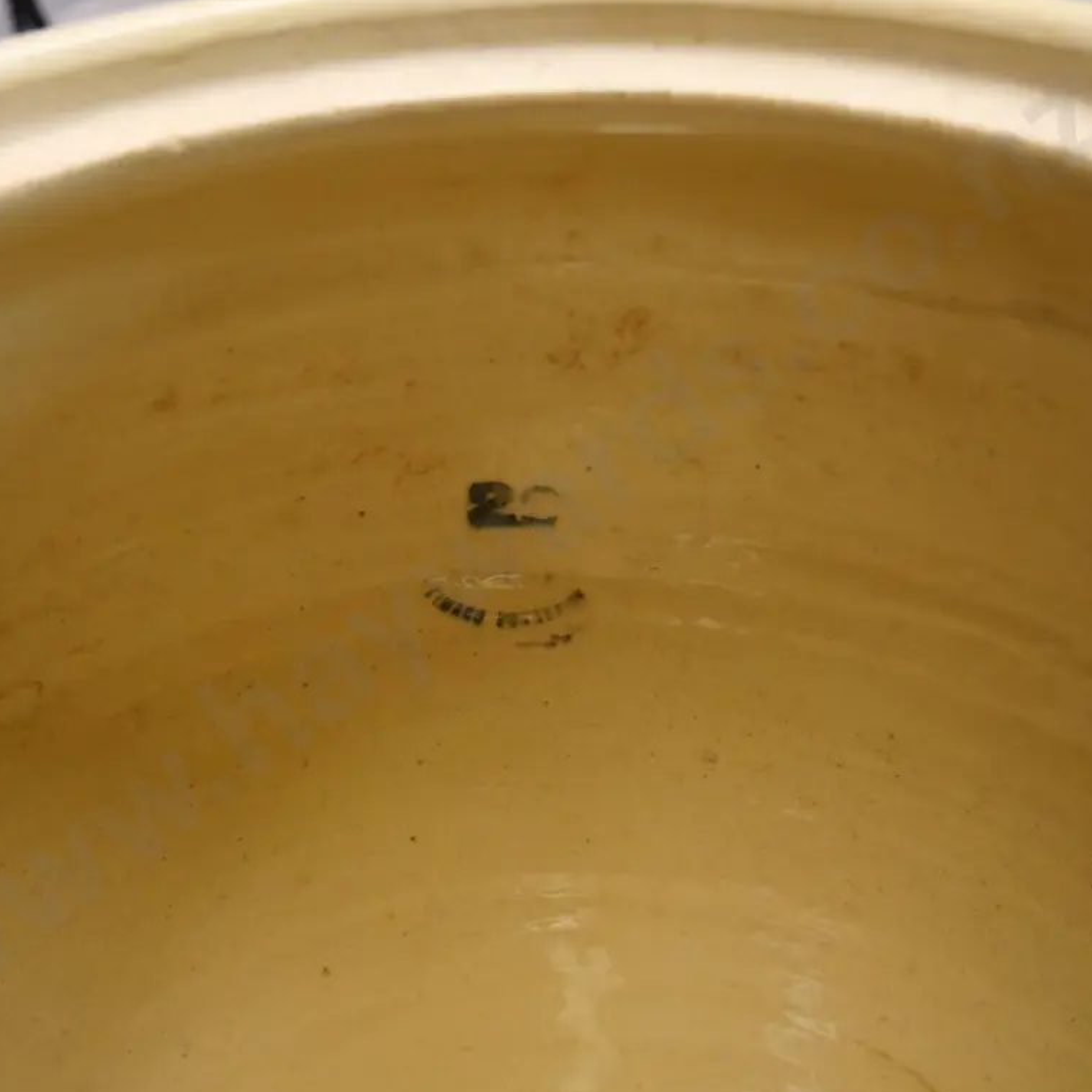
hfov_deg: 39.1
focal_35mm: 43
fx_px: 1535
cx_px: 501
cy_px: 547
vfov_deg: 39.2
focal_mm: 18
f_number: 3.9
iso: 1000
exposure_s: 1/60
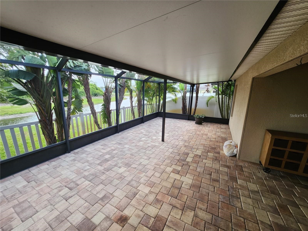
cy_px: 116
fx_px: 116
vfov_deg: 89.9
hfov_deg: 106.2
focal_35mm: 13
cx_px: 154
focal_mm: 1.74
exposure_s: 1/120
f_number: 2.2
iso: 50
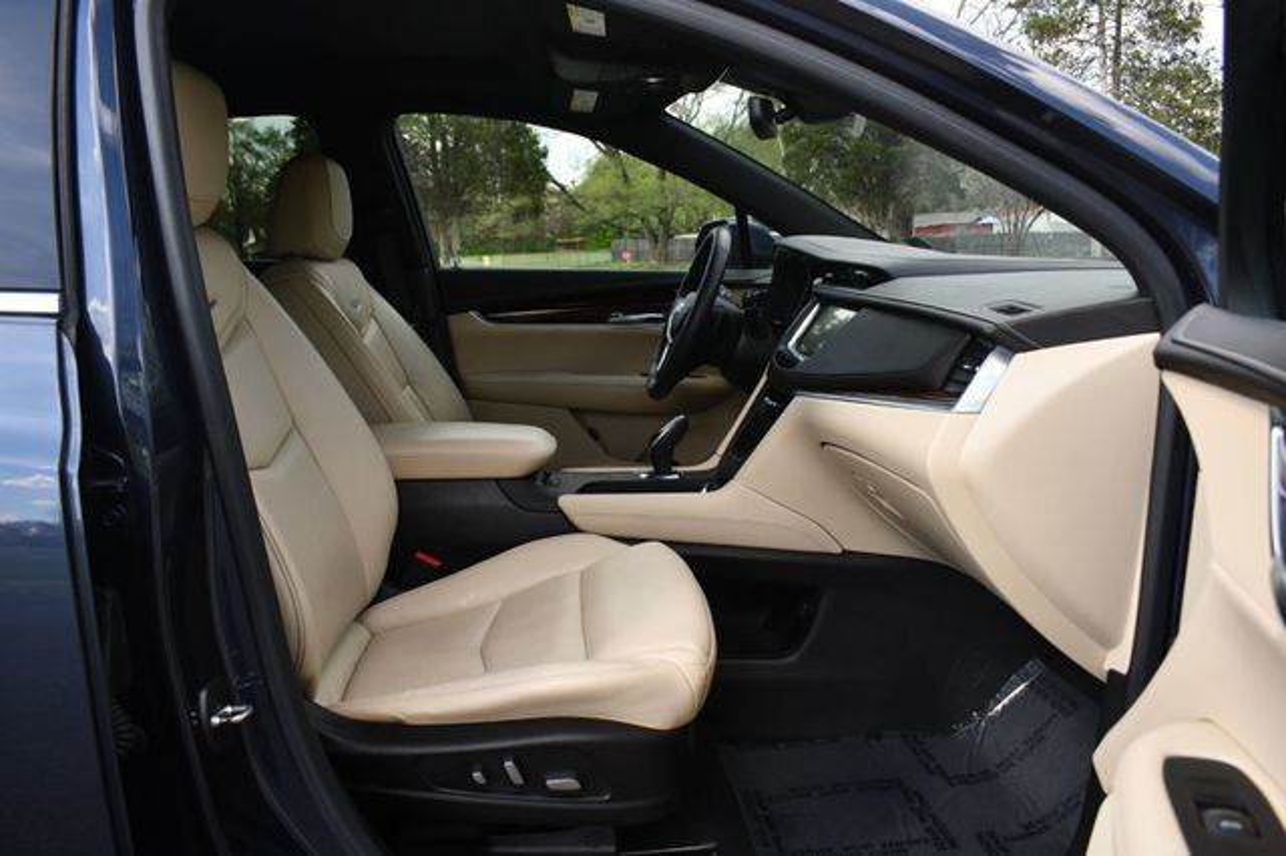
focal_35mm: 27
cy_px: 428
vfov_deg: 47.9
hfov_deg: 67.4
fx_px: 964
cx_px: 643
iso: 200
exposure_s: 1/250
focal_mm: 18
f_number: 5.6
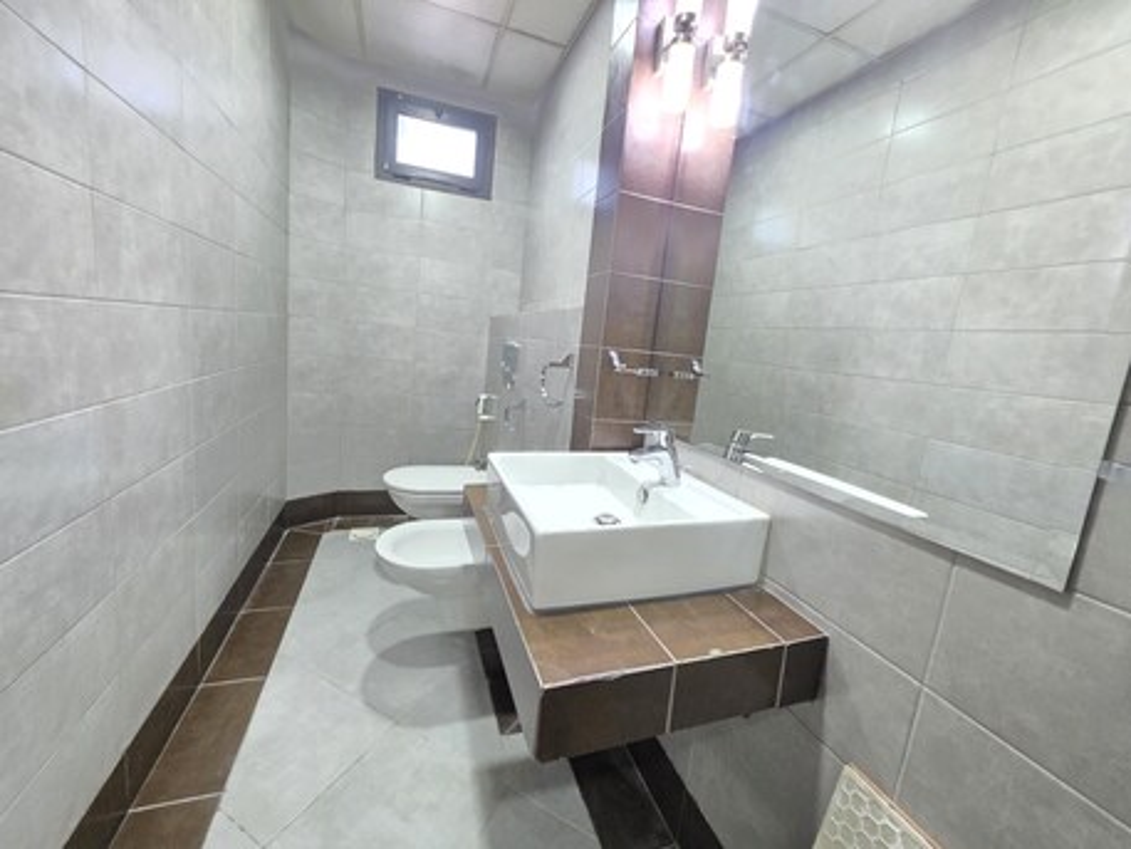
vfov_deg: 89.9
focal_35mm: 13
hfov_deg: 106.2
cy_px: 424
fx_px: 425
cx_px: 566
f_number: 1.9
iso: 1000
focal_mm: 2.2
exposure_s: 1/50
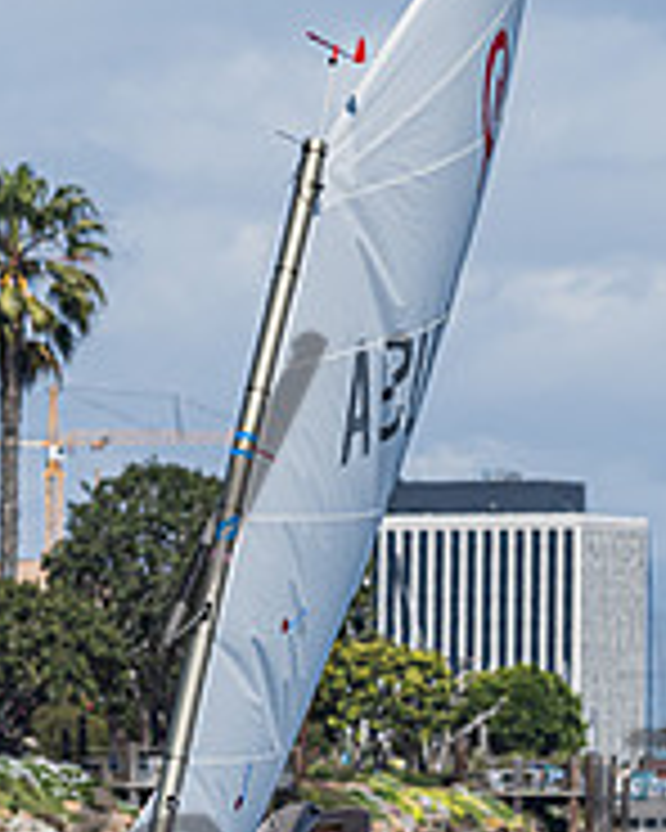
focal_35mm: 530
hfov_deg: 2.9
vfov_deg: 3.6
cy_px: 951
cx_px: 551
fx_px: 13059
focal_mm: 155
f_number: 8
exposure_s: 1/1000
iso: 320
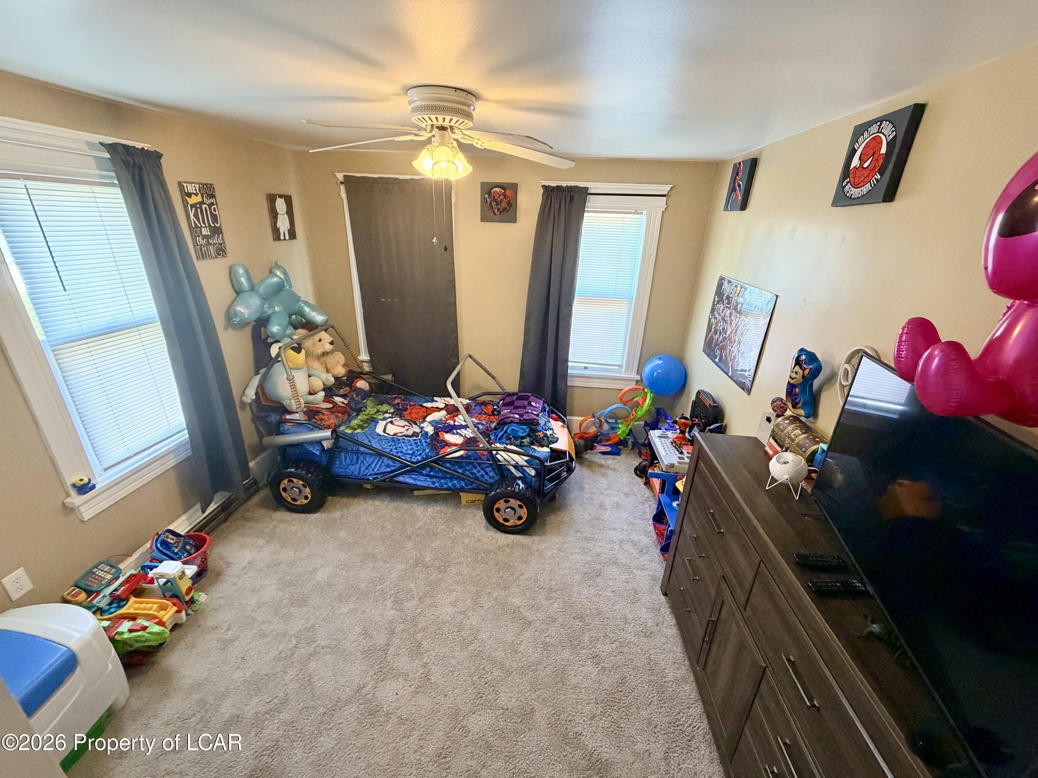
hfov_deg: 102.1
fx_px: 420
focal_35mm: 14
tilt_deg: -22.4
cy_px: 389
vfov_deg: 85.7
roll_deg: -1.9
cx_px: 519
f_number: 2.2
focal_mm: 2.22
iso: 400
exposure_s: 1/60
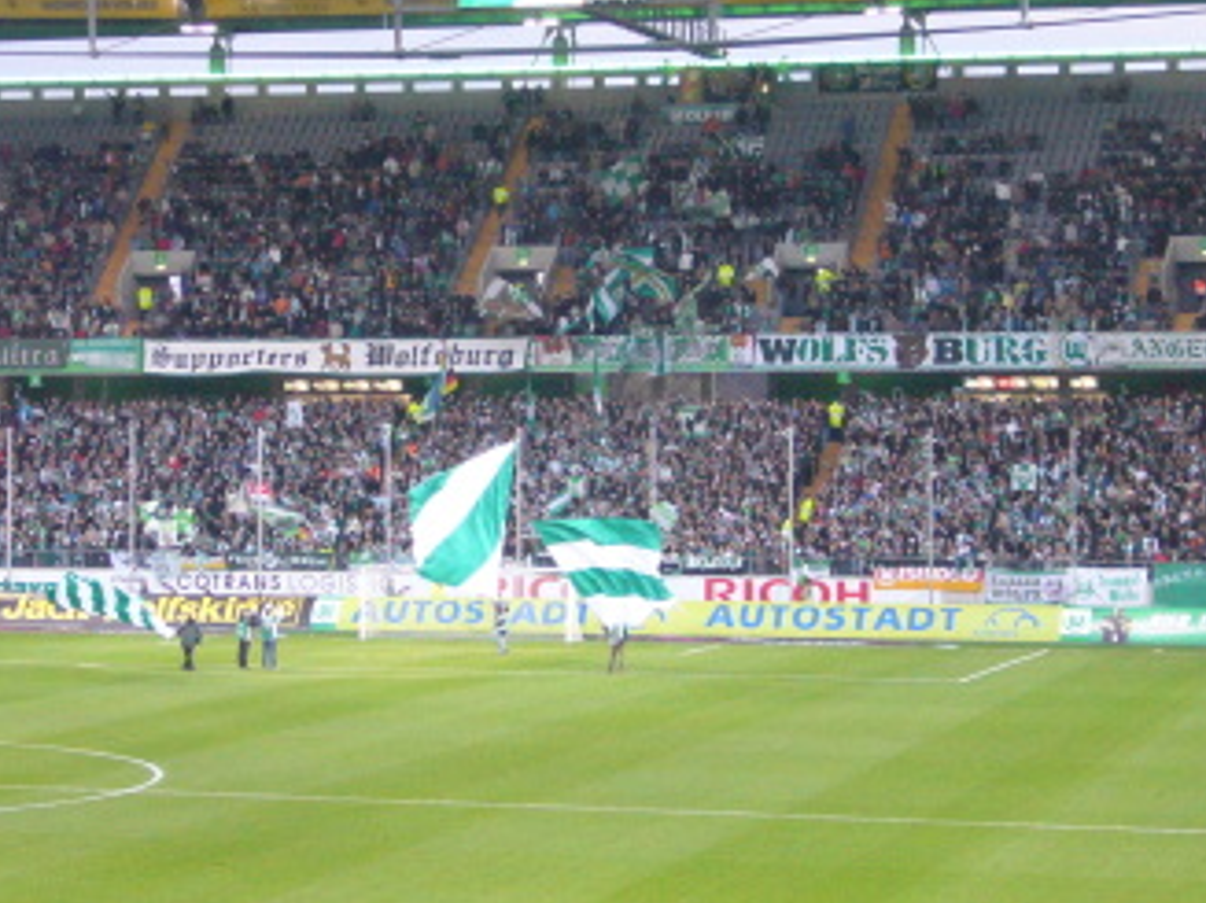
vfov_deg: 13.8
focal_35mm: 107
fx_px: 3726
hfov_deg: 18.4
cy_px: 359
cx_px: 535
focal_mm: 11.5
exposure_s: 1/60
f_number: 4
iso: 320
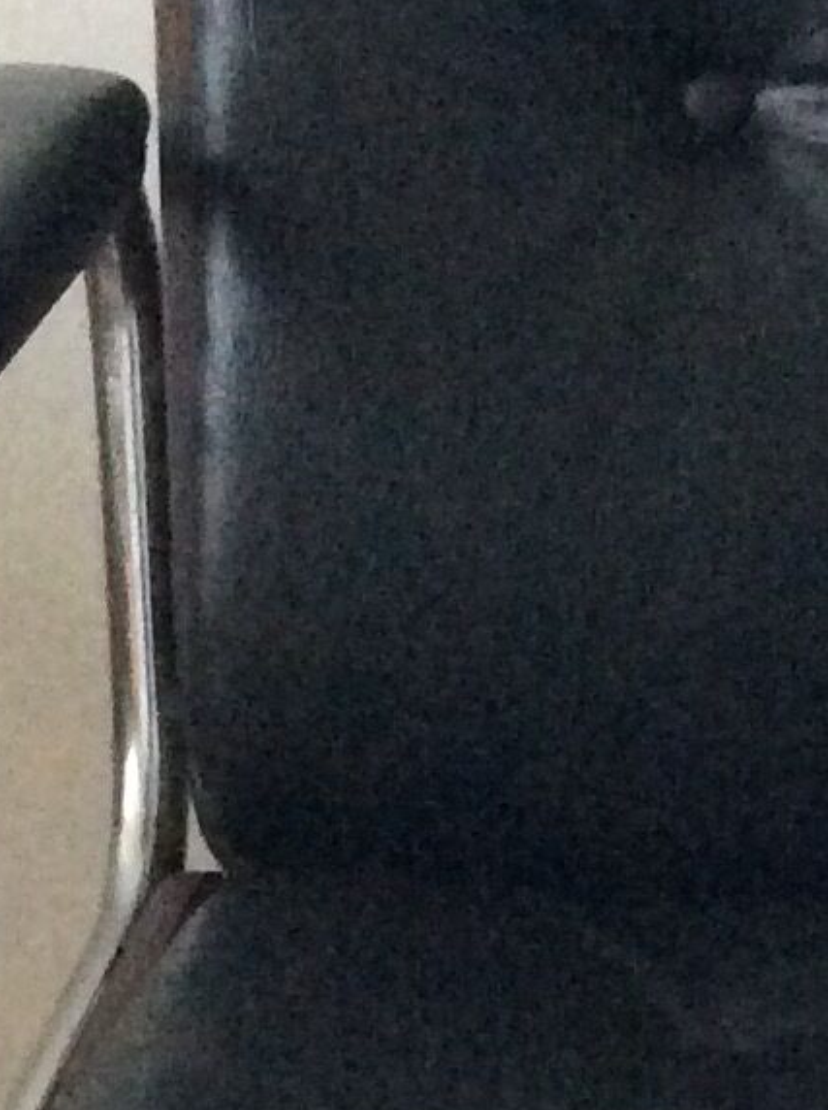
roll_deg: +0.2
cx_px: 1014
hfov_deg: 10.0
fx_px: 4638
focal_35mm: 145
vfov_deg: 13.4
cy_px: 1192
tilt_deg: -30.4
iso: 320
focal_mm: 3.3
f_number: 2.4
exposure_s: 1/17
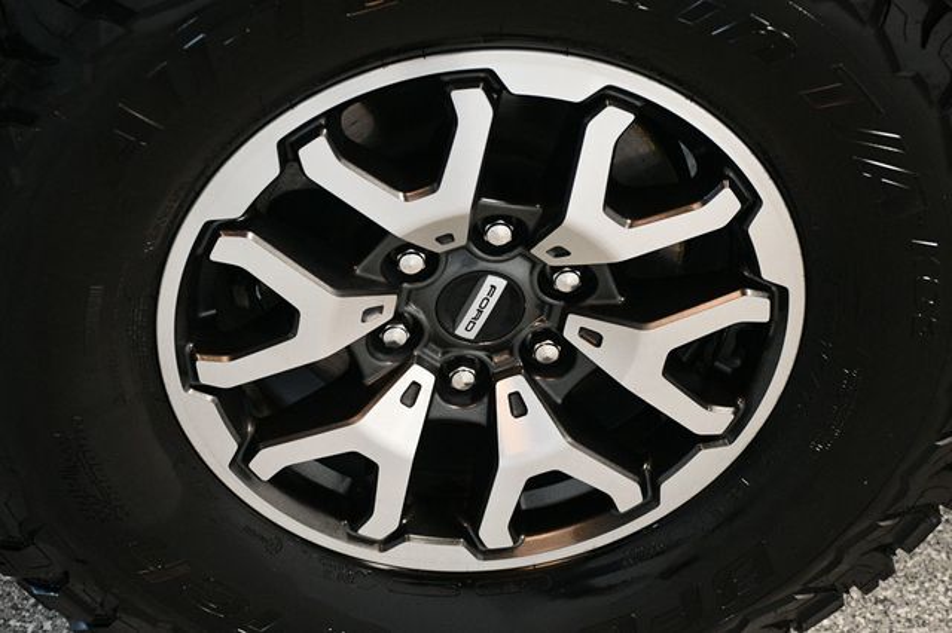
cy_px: 316
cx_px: 476
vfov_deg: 20.3
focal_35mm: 67
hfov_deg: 30.1
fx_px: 1771
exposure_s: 1/80
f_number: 4.5
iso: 3200
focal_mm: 45
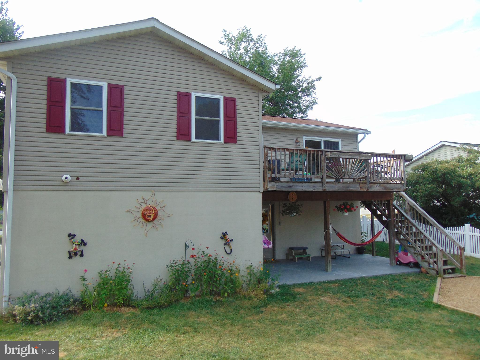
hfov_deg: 69.4
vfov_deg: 54.9
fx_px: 347
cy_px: 180
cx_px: 240
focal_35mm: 25
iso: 80
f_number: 3
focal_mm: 4.5
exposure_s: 1/320
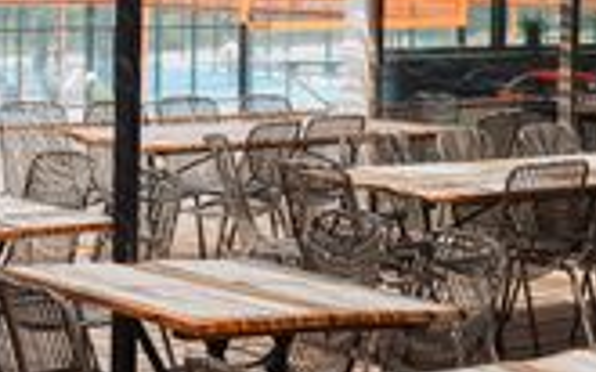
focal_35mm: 104
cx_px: 18
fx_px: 1689
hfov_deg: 19.5
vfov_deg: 12.4
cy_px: 11
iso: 125
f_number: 9
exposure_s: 1/50
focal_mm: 35
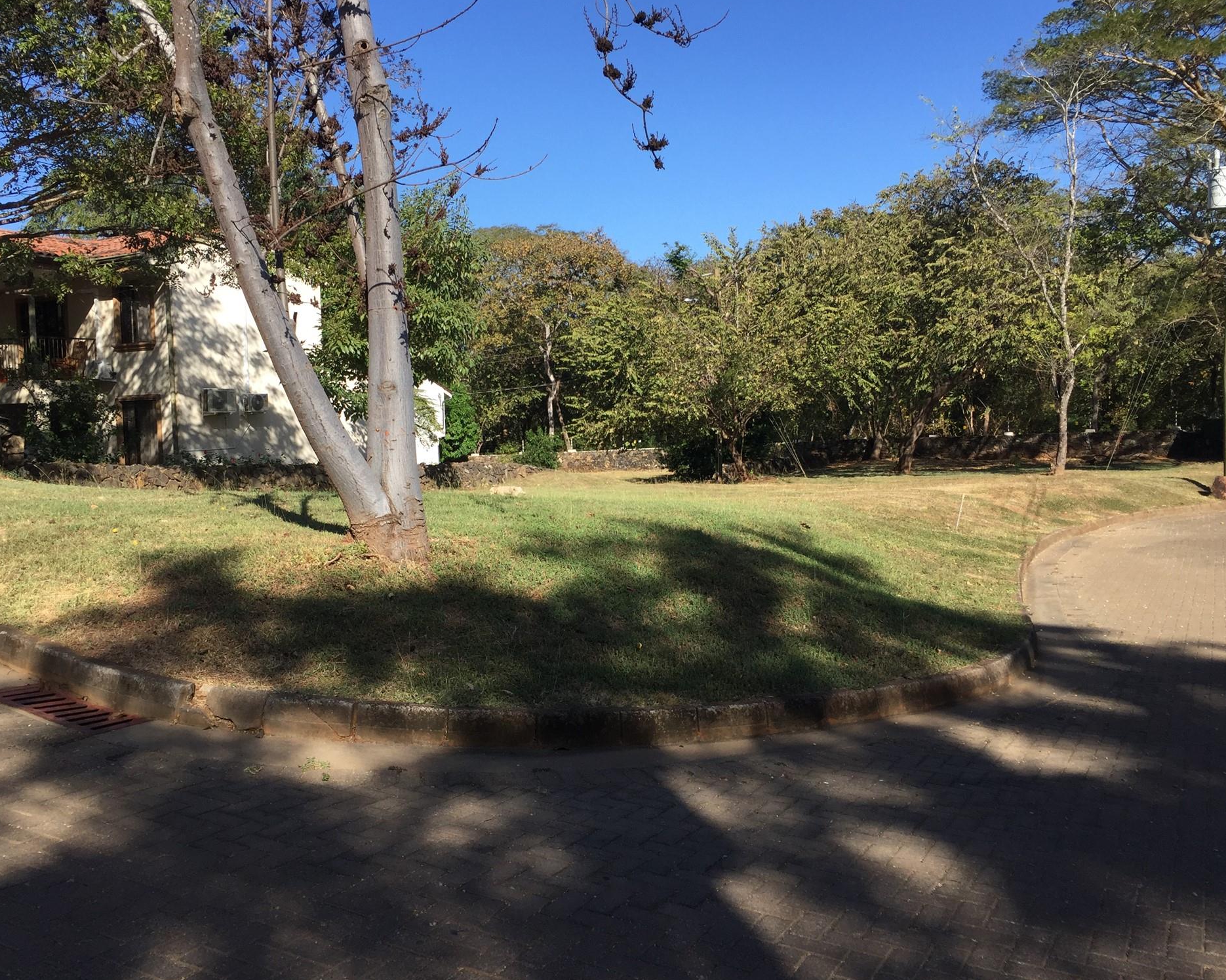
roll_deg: +1.4
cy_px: 484
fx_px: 1125
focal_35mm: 31
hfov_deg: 57.1
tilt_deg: -3.0
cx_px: 564
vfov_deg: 47.1
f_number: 2.2
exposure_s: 1/1412
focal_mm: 4.15
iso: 32
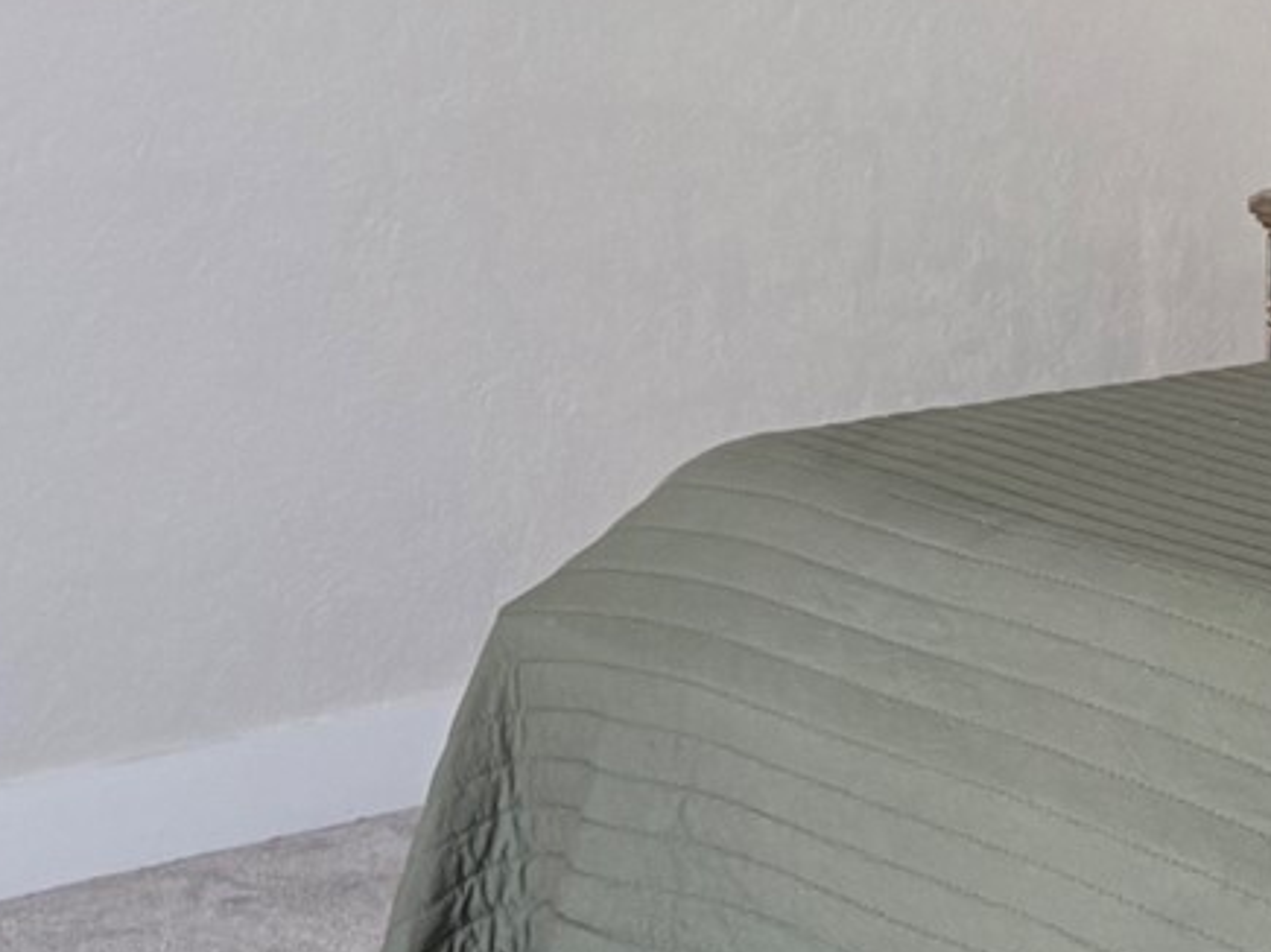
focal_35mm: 113
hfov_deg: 17.2
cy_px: -505
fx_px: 4148
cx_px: 1075
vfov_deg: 12.4
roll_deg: -1.4
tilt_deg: +0.2
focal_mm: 6.76
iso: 100
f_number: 1.78
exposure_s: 1/60
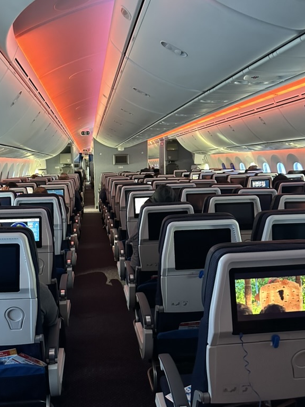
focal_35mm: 32
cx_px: 108
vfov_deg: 56.8
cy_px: 195
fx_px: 376
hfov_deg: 43.7
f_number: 1.78
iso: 800
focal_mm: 6.86
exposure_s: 1/55
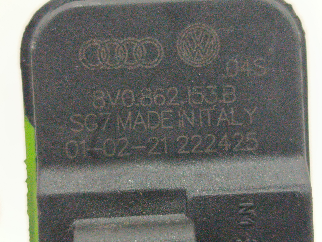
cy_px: 121
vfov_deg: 19.4
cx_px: 161
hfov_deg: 25.7
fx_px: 707
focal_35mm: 76
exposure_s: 1/33.3
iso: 1245
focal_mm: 5.24
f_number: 1.7
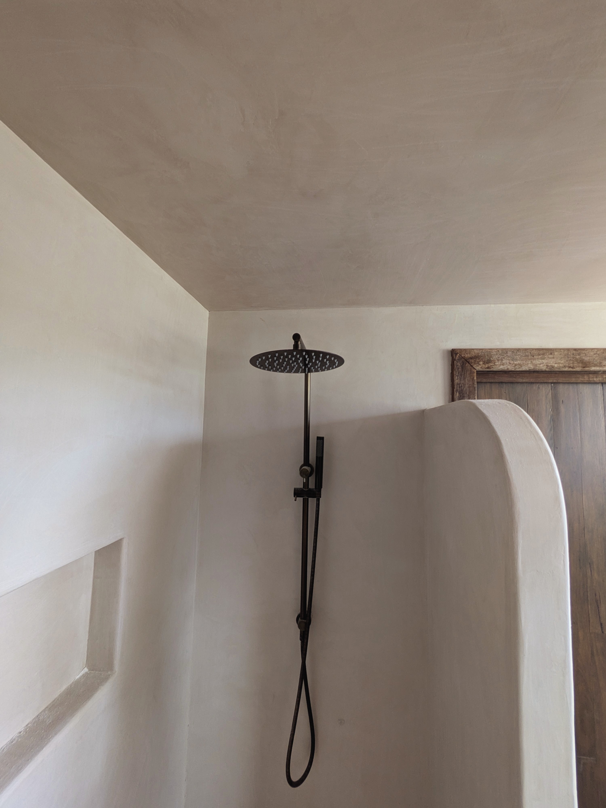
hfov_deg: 85.7
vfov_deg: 102.1
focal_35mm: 14
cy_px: 404
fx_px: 327
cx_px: 303
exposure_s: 1/25
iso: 59
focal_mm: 1.83
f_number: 2.2
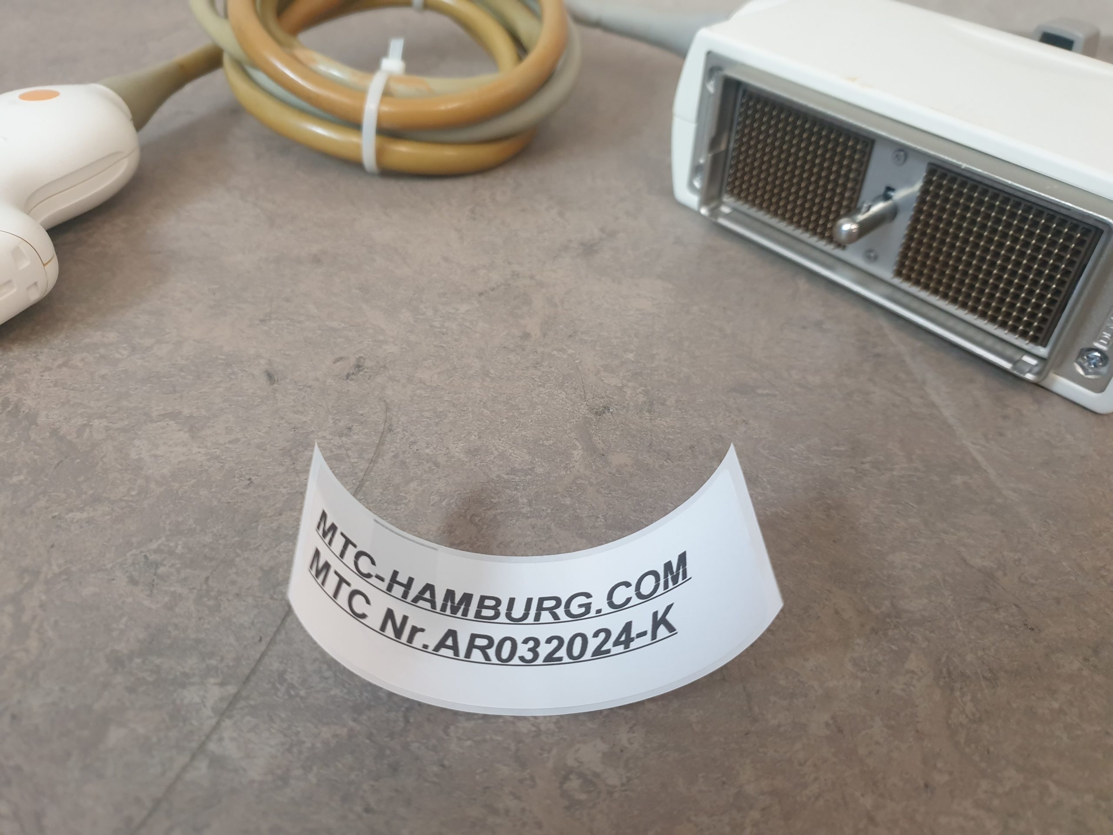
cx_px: 556
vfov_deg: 53.1
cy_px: 418
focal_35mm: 26
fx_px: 836
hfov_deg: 67.3
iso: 200
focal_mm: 4.3
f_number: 1.5
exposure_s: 1/50
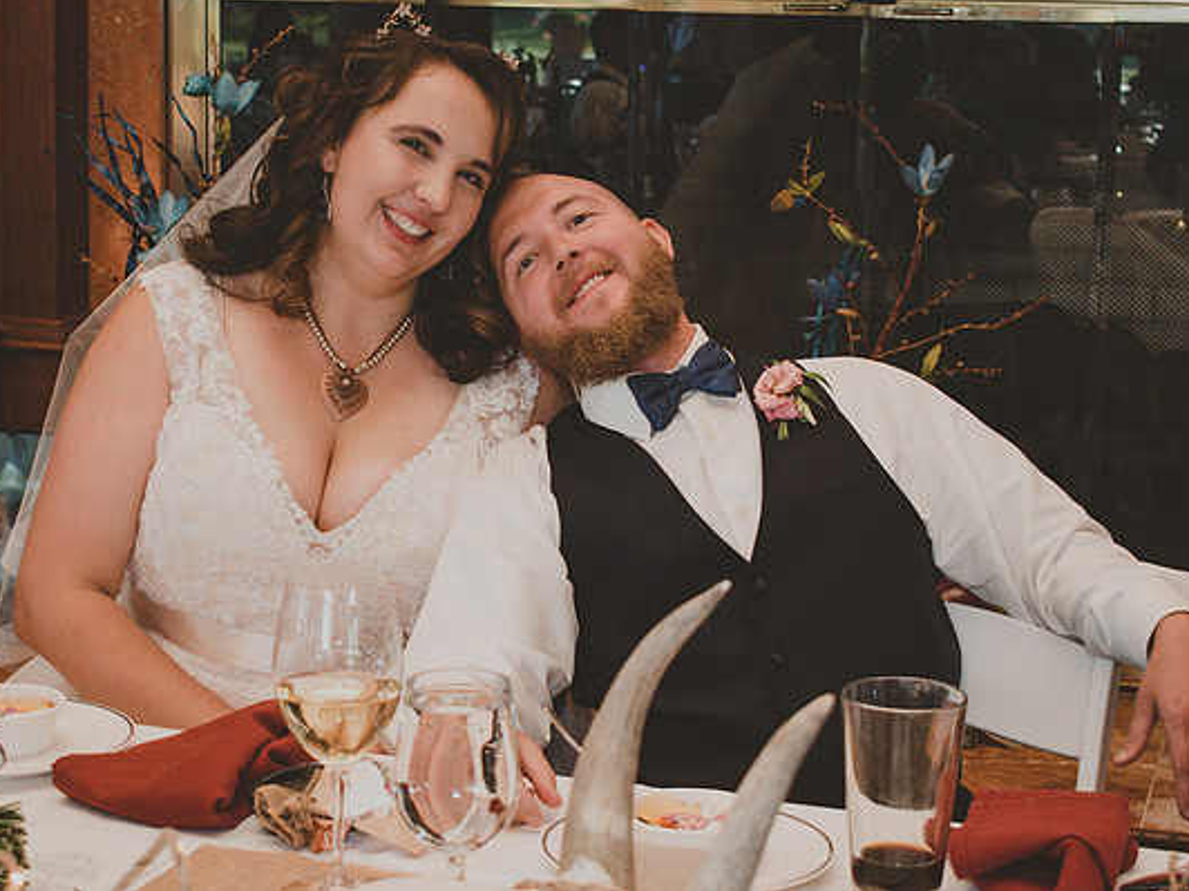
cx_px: 577
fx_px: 2473
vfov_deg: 20.4
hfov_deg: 27.0
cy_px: 399
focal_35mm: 72
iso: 2500
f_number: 5
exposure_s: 1/60
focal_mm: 40
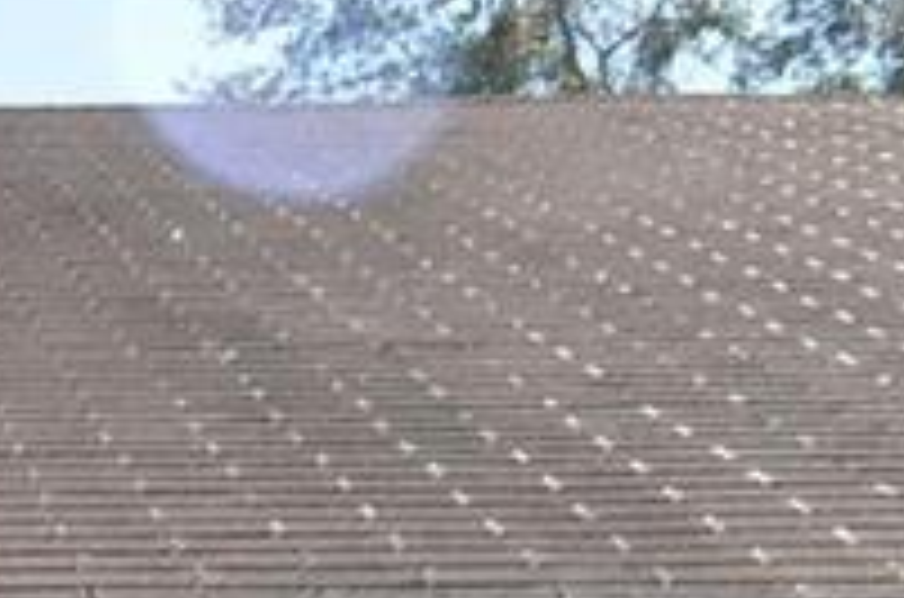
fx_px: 4209
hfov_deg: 11.4
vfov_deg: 7.5
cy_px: 1495
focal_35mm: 168
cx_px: -715
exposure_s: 1/200
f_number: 9
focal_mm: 22
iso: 200
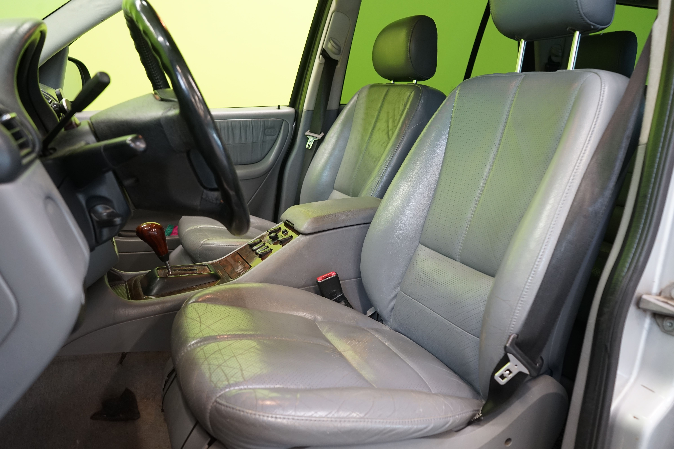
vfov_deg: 43.6
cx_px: 337
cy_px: 224
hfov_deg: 61.9
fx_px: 562
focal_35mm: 30
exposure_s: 1/20
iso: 1000
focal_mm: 30
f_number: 5
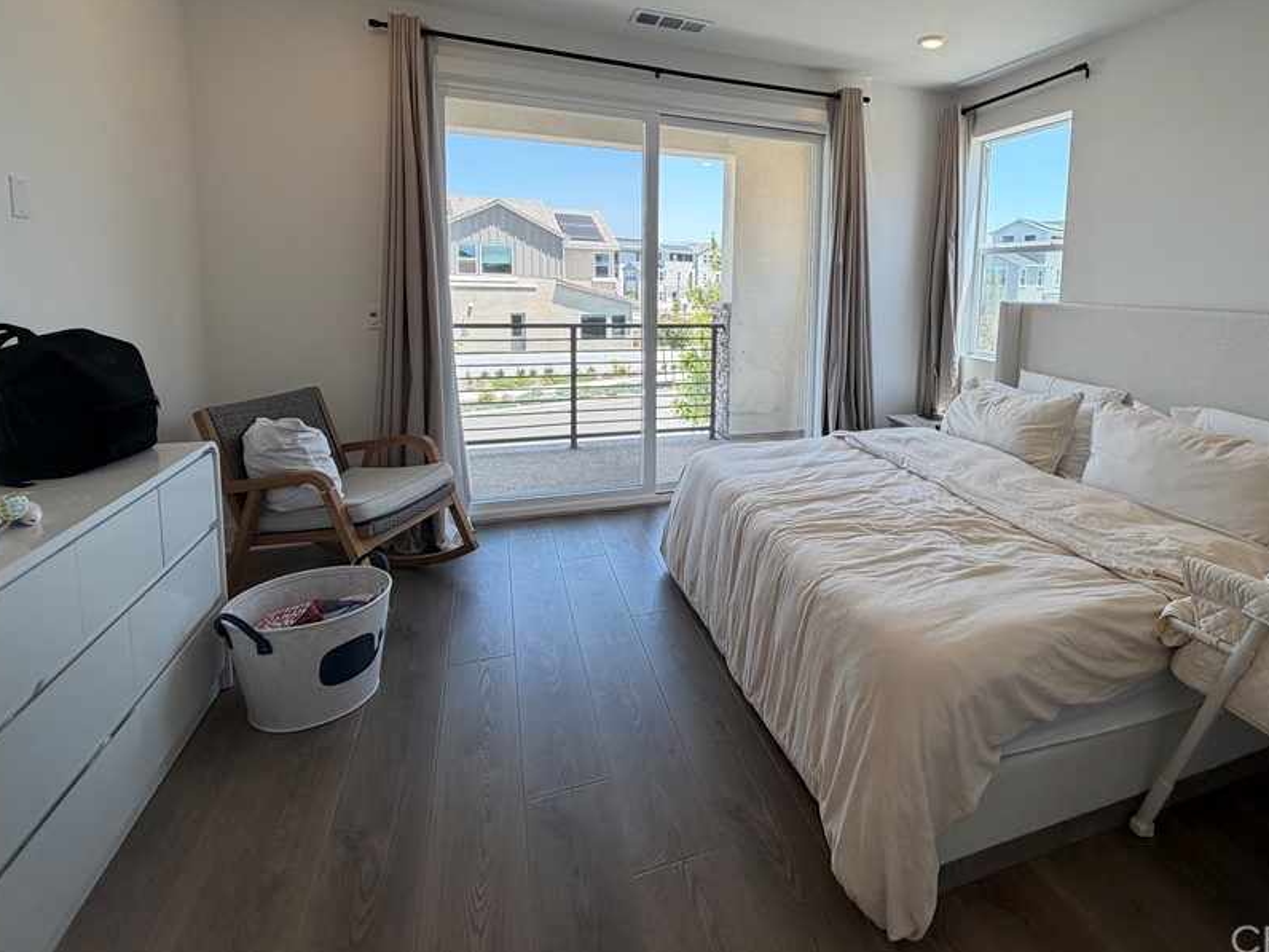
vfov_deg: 70.3
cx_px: 770
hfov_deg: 86.5
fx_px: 660
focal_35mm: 18
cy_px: 351
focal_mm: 2.22
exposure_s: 1/120
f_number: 2.2
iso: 50
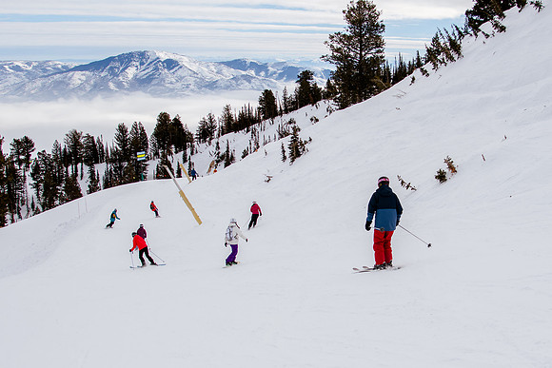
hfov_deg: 41.4
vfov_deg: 28.4
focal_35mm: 47
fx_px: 725
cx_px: 339
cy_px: 227
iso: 400
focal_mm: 24
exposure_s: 1/1250
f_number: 5.6
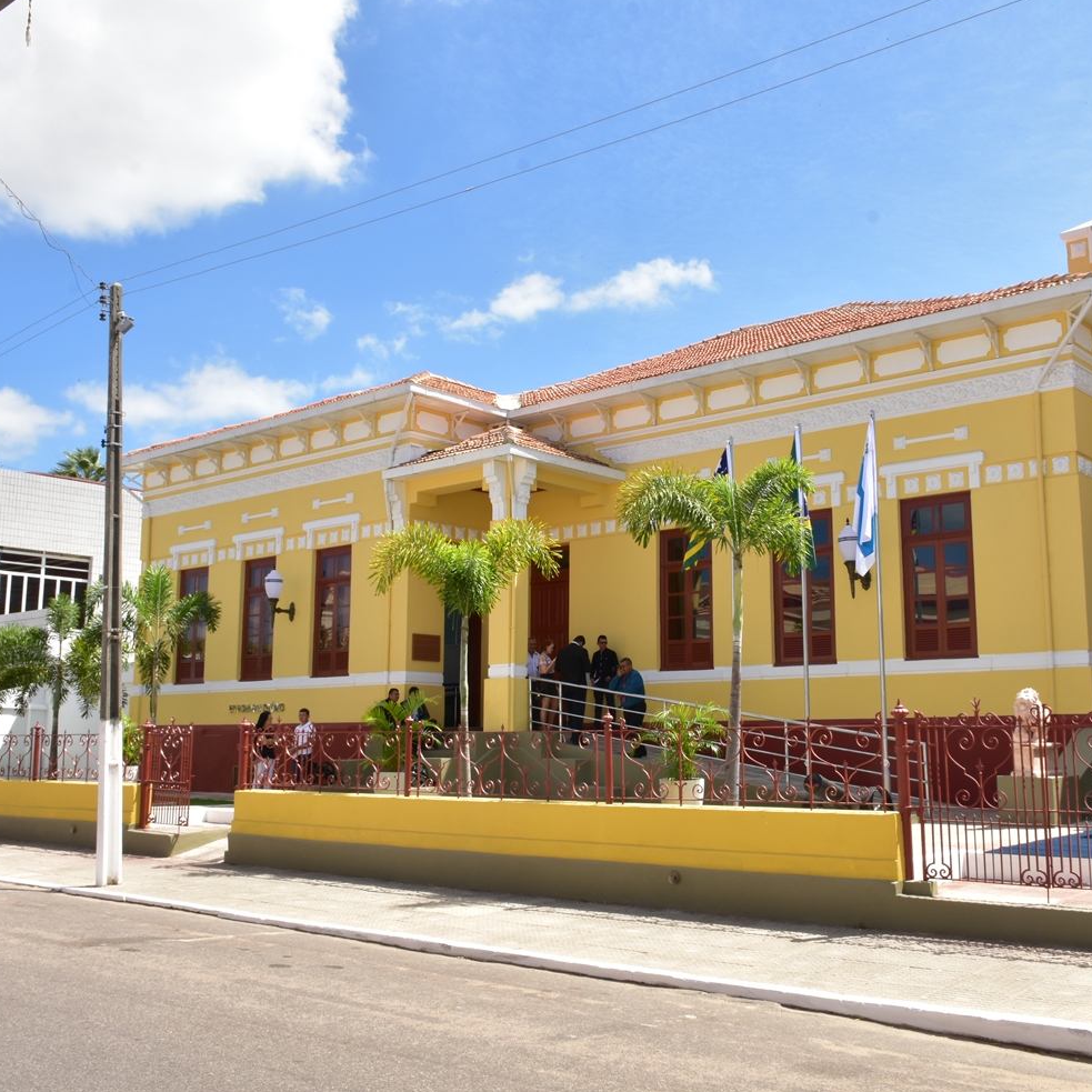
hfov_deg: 47.1
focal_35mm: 35
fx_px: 1249
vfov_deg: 47.2
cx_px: 623
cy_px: 542
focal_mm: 18
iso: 200
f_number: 14
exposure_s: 1/100
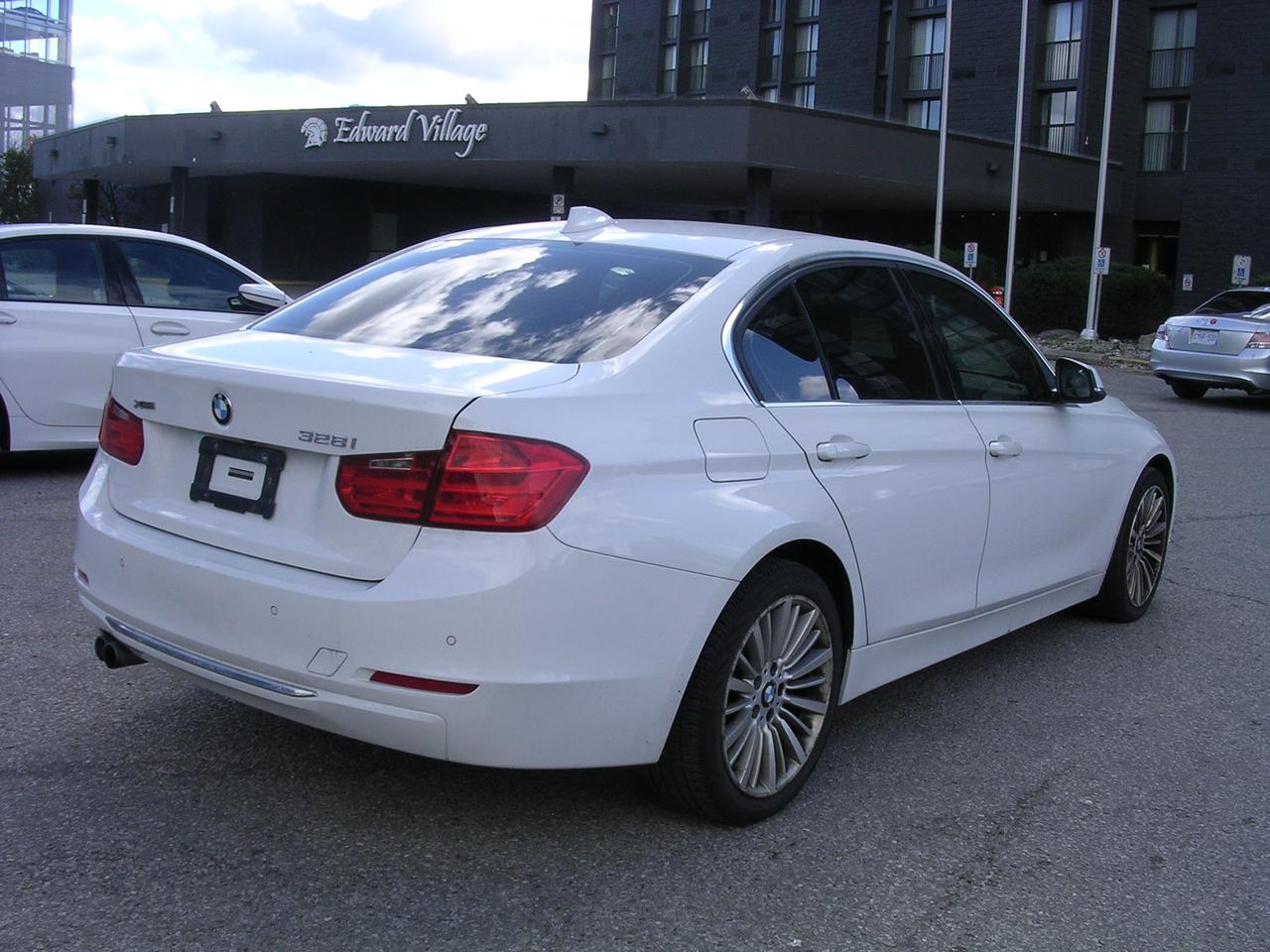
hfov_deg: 49.0
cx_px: 635
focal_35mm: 38
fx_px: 1394
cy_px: 476
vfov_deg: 37.7
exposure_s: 1/156
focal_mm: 5.8
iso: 100
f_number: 5.6
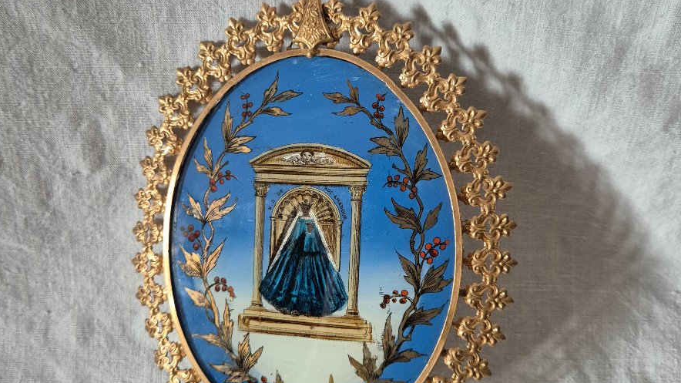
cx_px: 337
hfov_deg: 58.0
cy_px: 199
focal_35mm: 34
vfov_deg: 34.6
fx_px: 614
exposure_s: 1/100
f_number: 1.8
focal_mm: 5.4
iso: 800
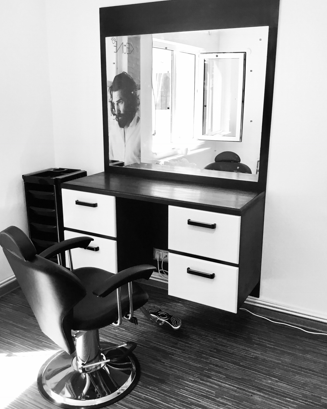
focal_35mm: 33
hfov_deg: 44.5
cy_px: 193
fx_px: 399
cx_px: 164
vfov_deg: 54.2
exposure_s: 1/33
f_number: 2.4
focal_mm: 3.3
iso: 32
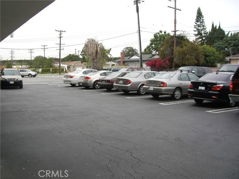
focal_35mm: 38
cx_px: 120
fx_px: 262
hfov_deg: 49.0
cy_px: 90
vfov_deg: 37.7
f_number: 4.3
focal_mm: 6.2
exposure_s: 1/250
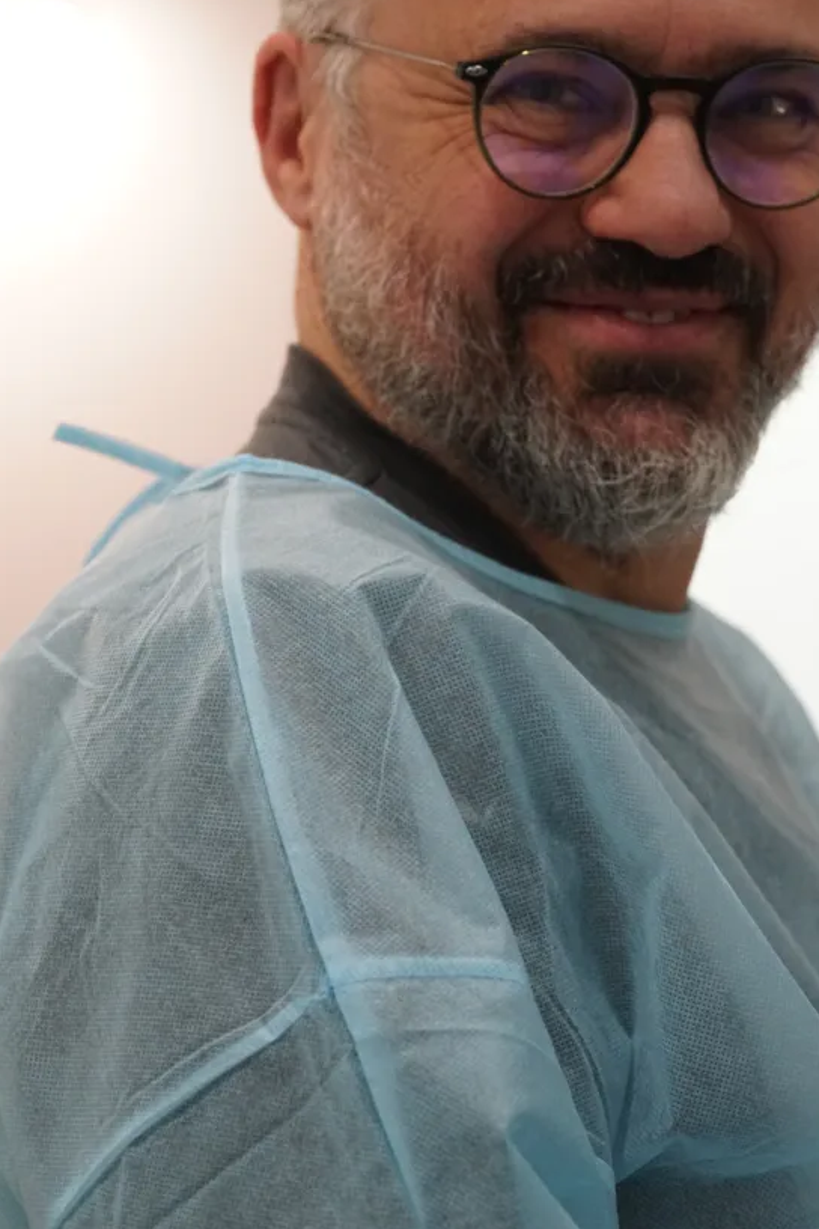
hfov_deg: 10.8
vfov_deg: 16.1
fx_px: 4334
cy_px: 453
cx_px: 536
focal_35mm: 127
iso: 6400
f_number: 5.6
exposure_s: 1/80
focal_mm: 90
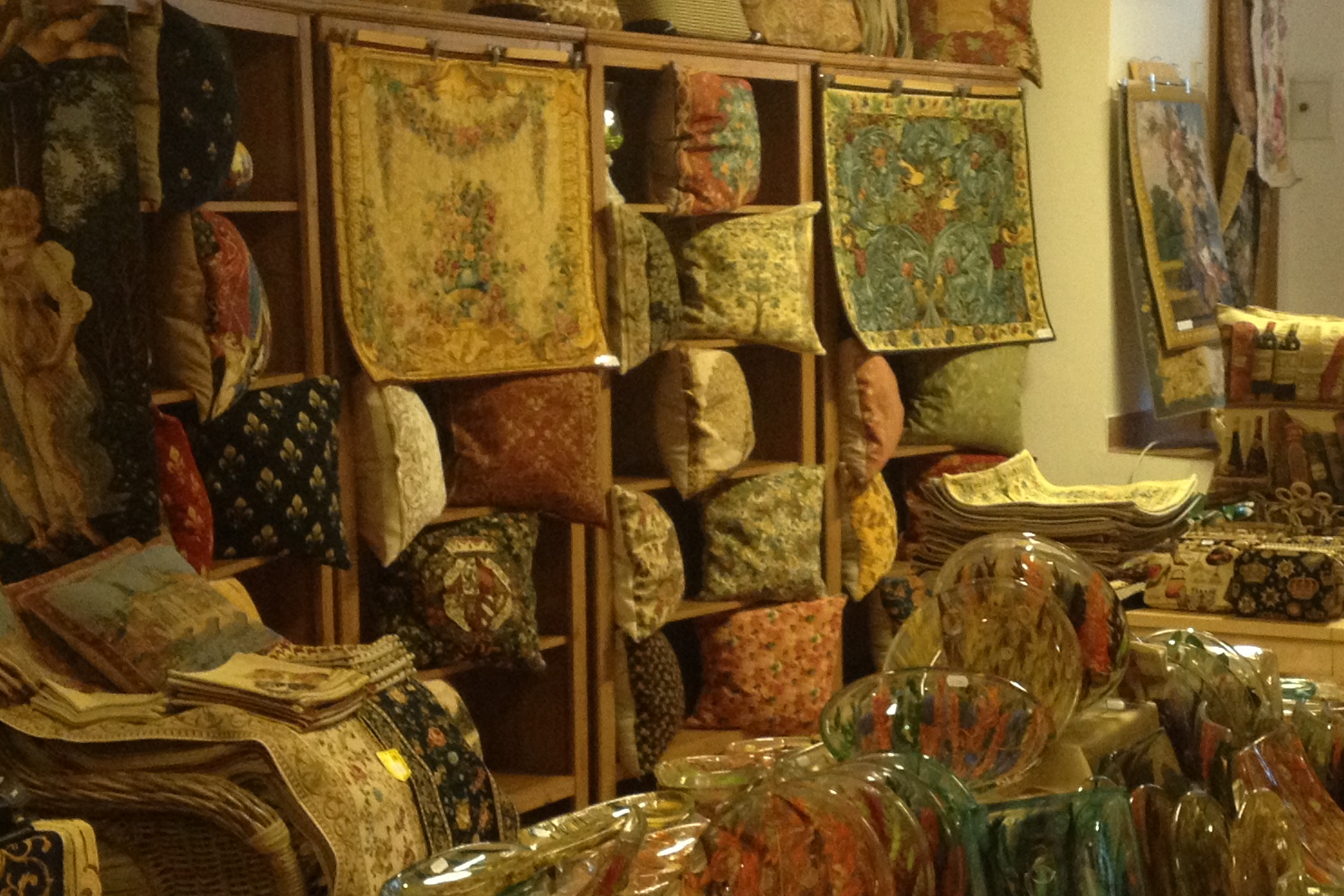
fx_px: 2986
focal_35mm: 80
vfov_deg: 17.0
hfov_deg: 24.9
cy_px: 565
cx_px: 1112
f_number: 2.4
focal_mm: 4.28
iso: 250
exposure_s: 1/20
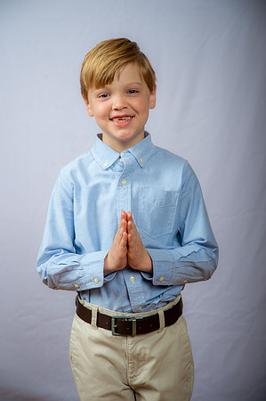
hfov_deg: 17.0
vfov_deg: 25.4
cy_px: 200
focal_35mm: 80
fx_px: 889
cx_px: 133
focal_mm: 80
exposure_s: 1/200
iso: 250
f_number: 6.3
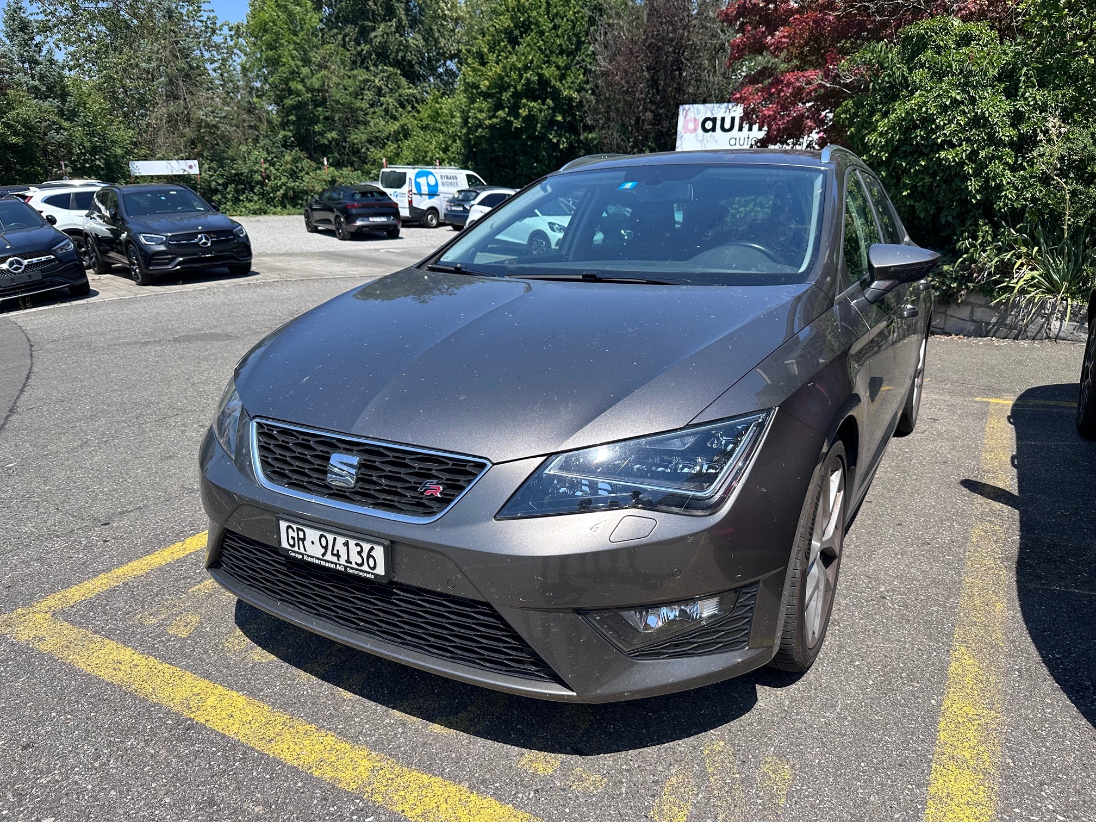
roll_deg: +1.7
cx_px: 548
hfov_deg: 71.6
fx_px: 760
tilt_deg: -19.0
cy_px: 411
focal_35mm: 24
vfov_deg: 56.8
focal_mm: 6.86
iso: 80
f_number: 1.78
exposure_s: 1/3247
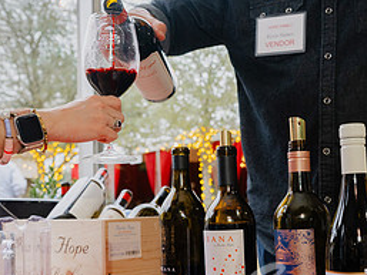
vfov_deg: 27.9
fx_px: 552
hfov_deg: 36.8
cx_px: 203
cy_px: 182
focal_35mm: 52
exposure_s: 1/160
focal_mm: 24
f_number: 4.5
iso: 1250
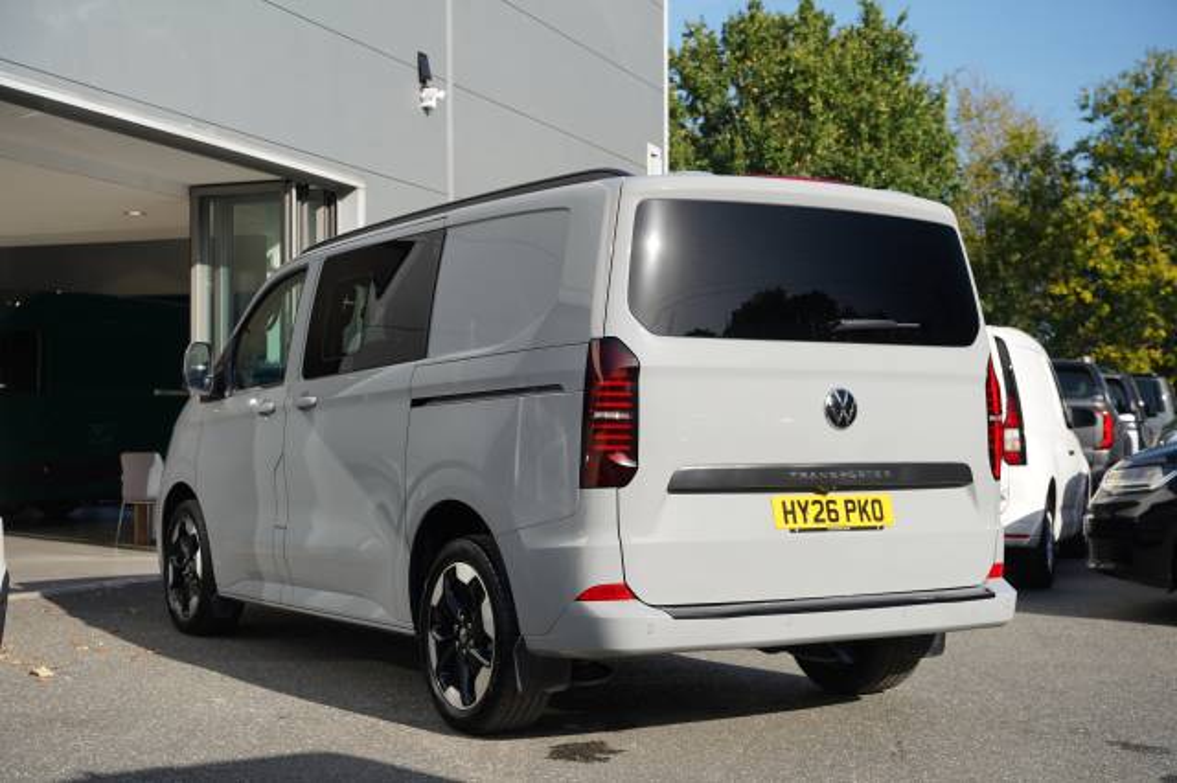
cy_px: 392
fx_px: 1617
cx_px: 588
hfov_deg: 40.0
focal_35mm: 50
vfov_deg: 27.2
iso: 100
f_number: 4.5
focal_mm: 49.5
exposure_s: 1/250
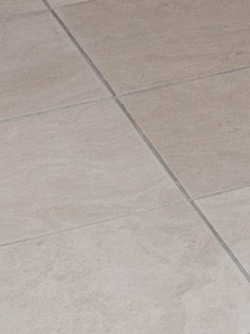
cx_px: 1371
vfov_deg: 6.4
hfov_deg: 4.4
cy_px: -719
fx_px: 2696
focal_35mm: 280
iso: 125
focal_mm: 28
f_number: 3.2
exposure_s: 1/200
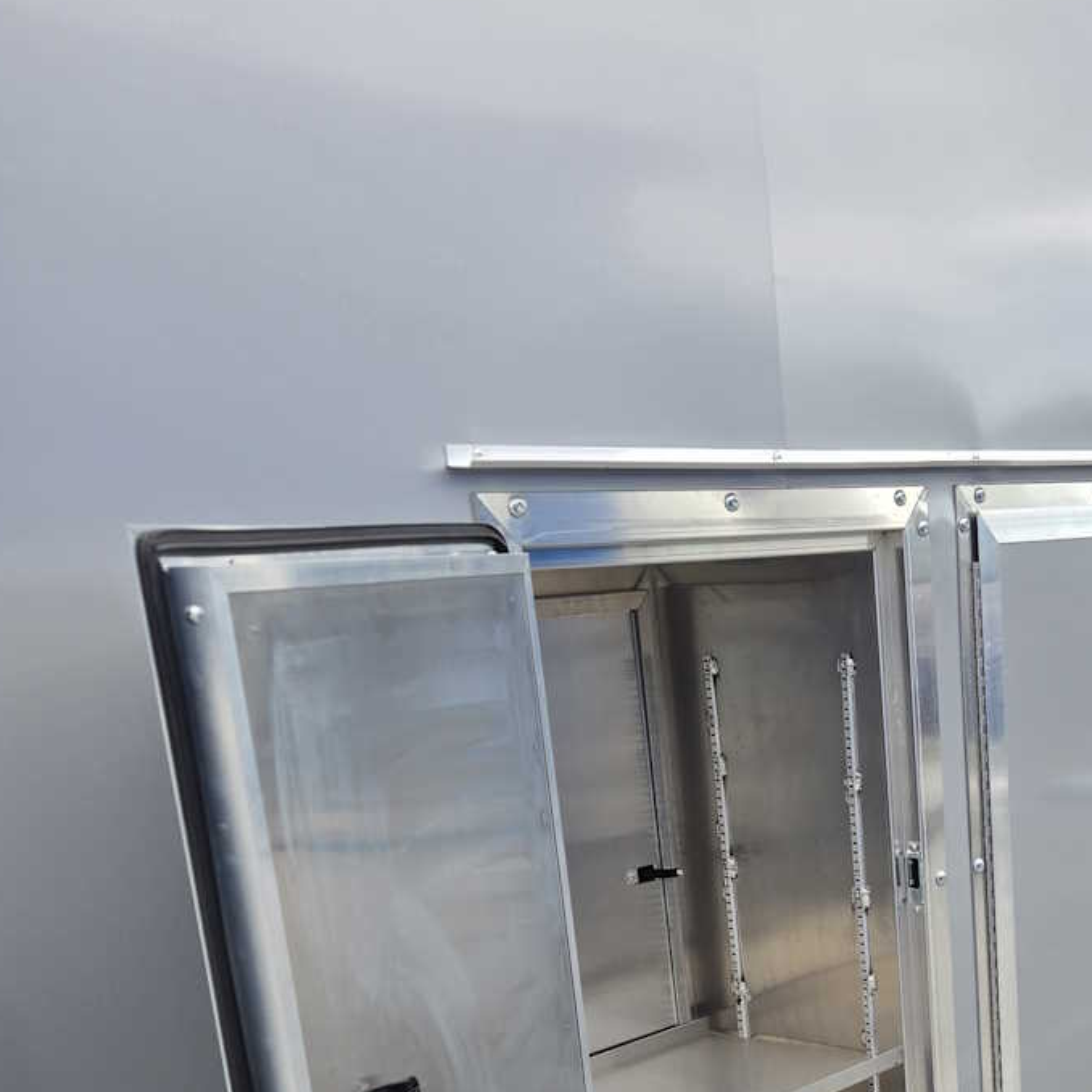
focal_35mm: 48
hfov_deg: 33.8
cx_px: 944
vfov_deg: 32.8
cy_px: 1058
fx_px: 1713
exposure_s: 1/319
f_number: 1.8
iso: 25
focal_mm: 5.4
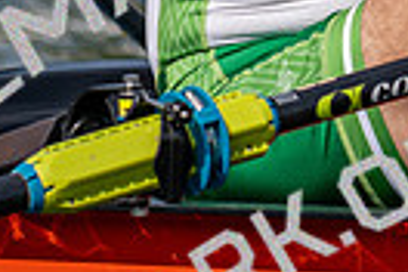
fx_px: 10335
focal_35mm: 912
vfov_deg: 1.5
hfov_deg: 2.3
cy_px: -246
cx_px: 430
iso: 125
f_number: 5.6
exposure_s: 1/1600
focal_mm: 207
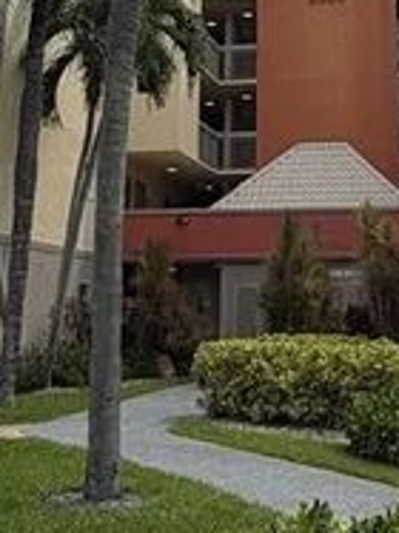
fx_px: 985
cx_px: 279
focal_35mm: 64
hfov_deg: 22.8
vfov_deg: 29.0
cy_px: 50
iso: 20
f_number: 2.2
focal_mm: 2.22
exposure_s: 1/1534
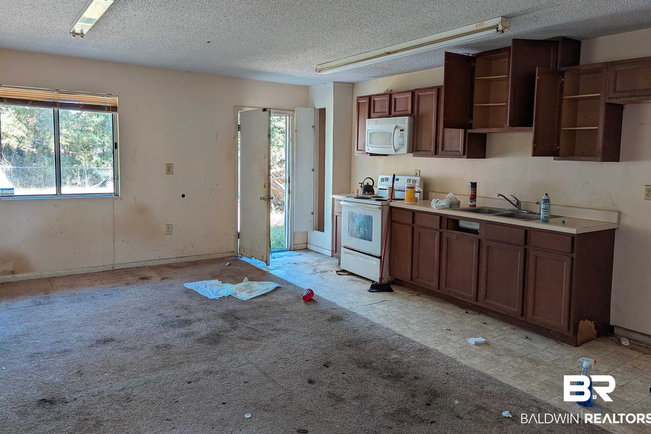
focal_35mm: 26
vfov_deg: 49.5
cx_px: 335
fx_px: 470
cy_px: 194
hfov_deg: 69.4
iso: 44
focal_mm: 6.81
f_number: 1.85
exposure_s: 1/84.4
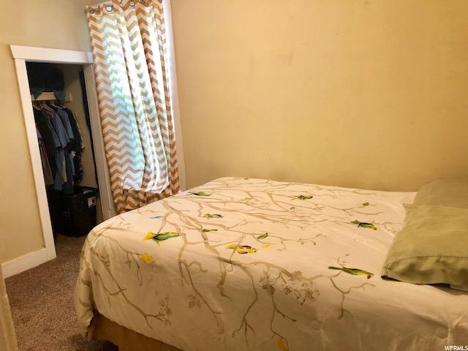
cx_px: 234
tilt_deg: -10.1
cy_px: 176
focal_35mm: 28
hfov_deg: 63.4
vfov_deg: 49.7
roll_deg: +3.5
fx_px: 379
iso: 40
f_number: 1.8
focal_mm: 4
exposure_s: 1/24
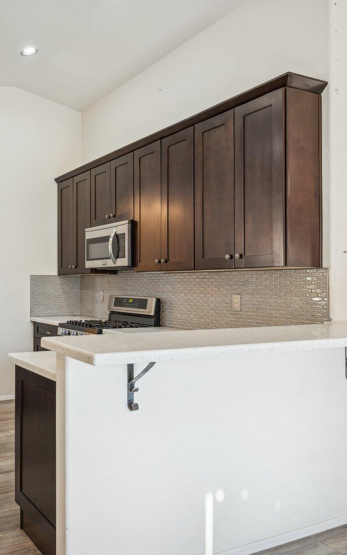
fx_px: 469
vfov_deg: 61.2
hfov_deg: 38.2
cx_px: 42
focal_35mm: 31
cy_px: 275
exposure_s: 1/25
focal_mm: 20
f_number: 8
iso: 320
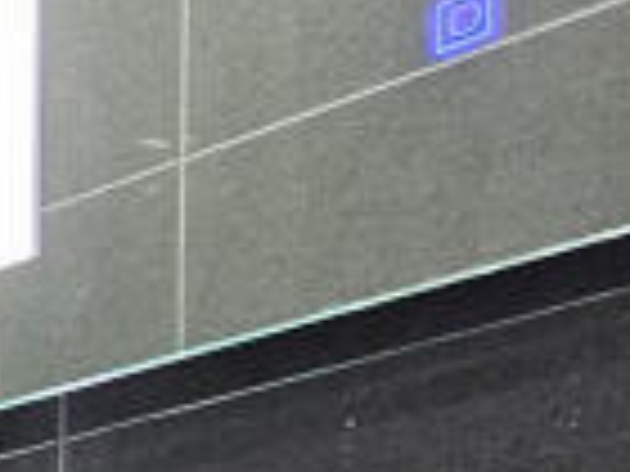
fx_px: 1729
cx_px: -932
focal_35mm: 95
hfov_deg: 13.8
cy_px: 1002
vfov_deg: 13.1
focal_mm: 2.2
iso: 320
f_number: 2.2
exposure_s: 1/33
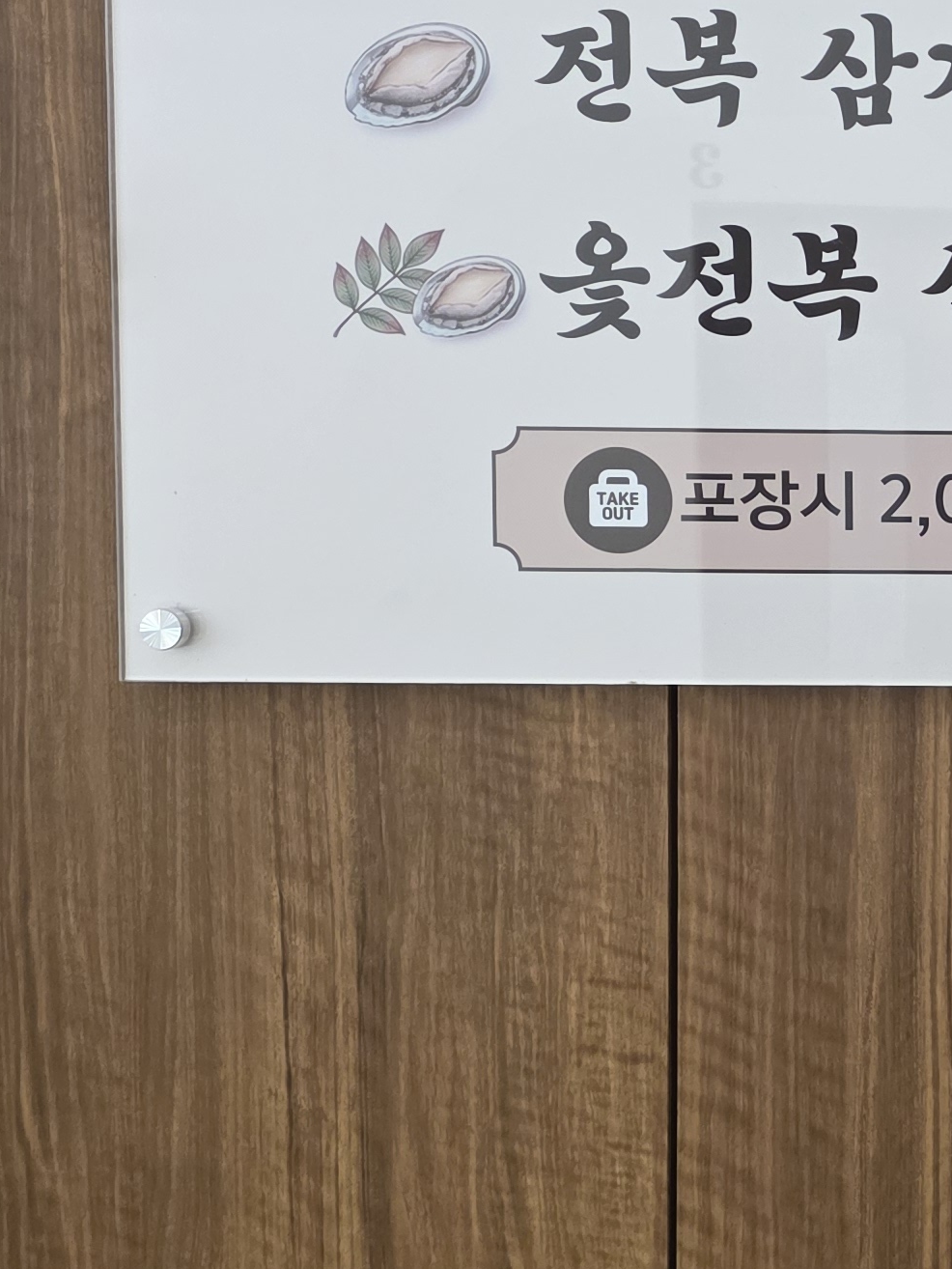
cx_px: 1443
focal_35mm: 70
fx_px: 2566
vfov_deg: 27.8
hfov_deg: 18.5
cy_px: 586
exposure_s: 1/120
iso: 640
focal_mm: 6.3
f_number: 1.7
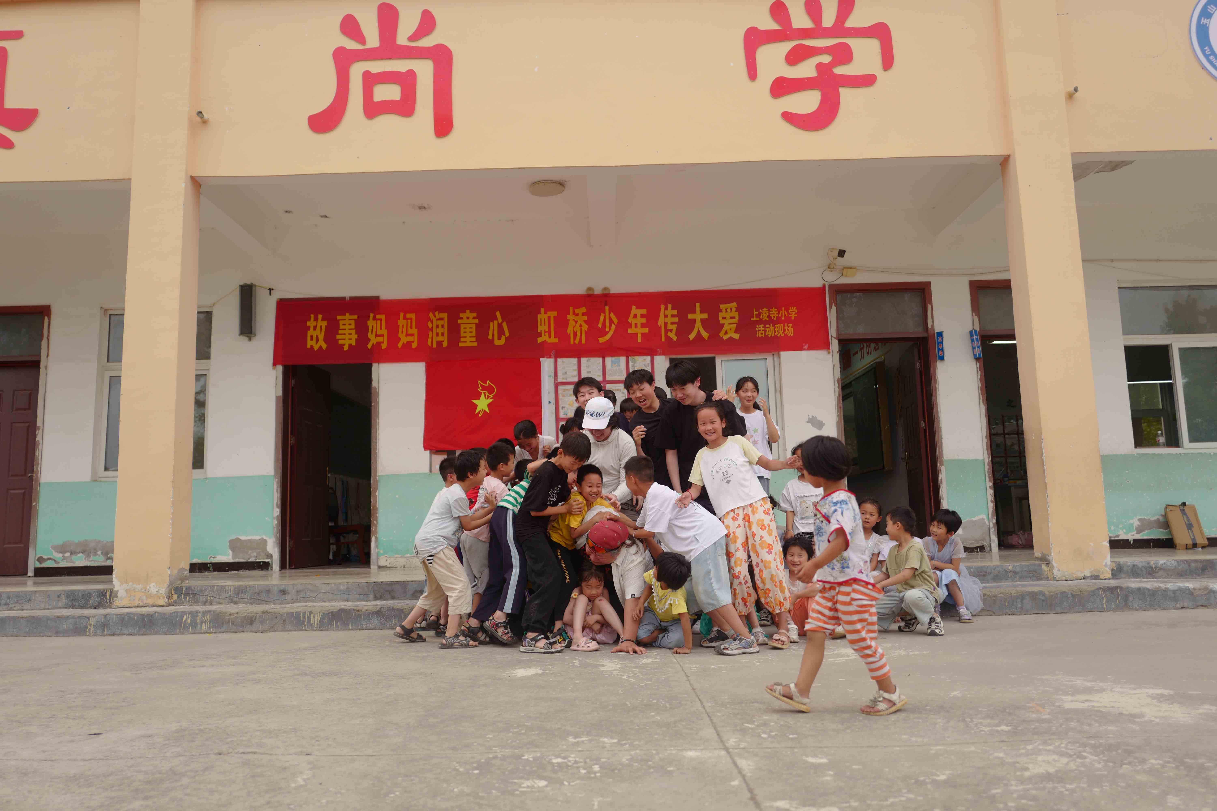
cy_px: 406
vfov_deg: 46.4
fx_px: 946
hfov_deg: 65.5
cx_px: 608
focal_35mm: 28
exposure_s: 1/1250
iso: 125
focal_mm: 28
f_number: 2
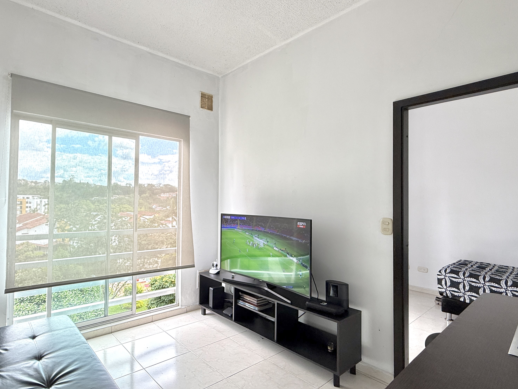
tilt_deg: +1.1
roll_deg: -0.8
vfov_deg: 68.7
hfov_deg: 83.0
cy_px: 195
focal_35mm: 19
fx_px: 284
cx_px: 194
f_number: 2.2
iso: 100
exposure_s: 1/99
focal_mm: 2.22
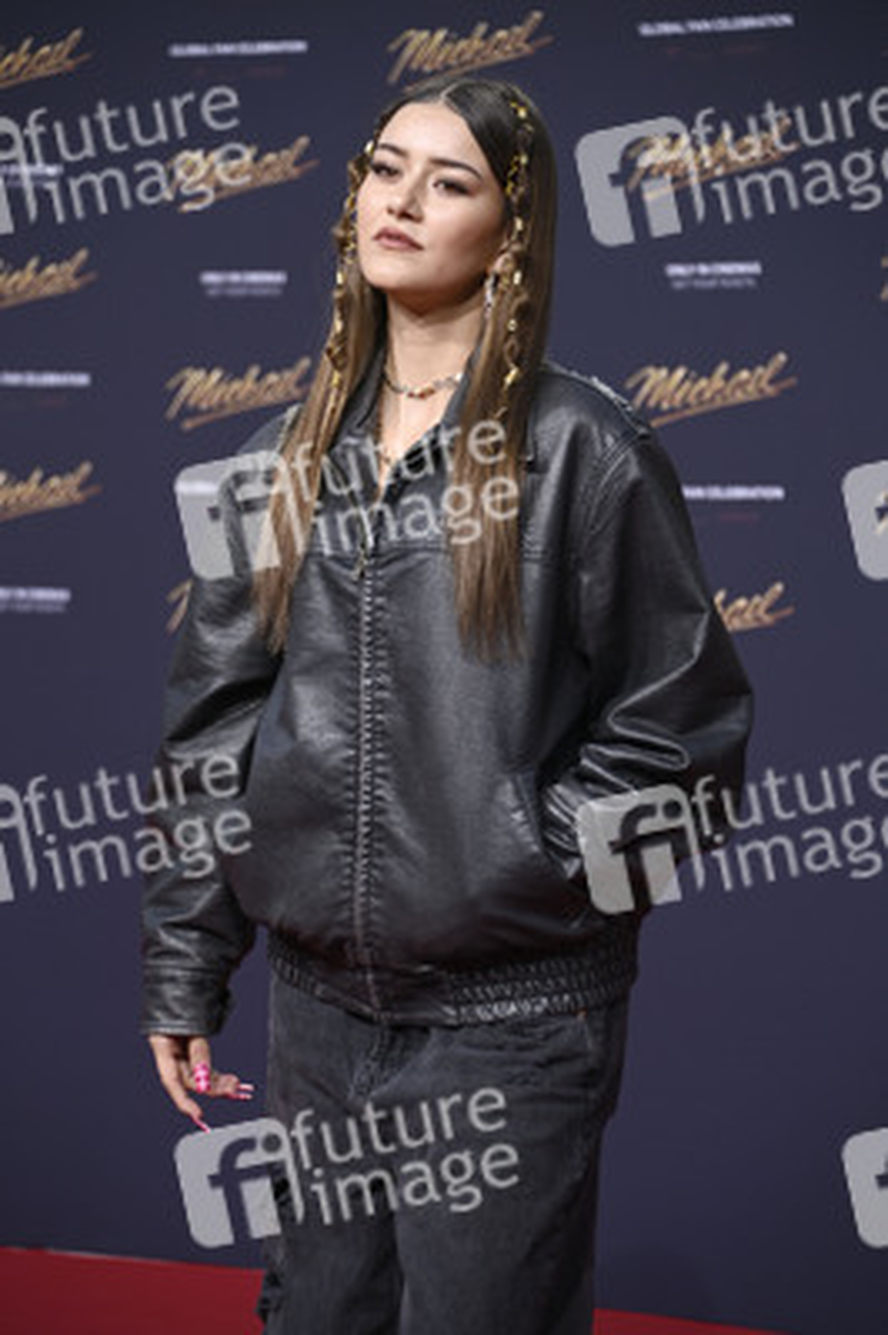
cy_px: 668
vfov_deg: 12.1
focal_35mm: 170
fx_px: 6300
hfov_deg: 8.1
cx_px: 444
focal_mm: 170
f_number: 5.6
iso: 400
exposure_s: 1/250
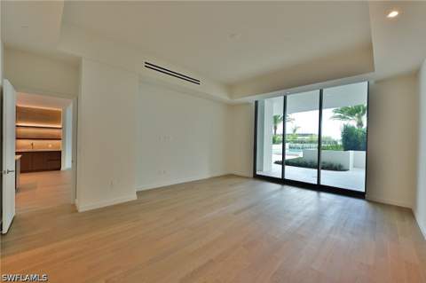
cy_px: 142
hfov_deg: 104.3
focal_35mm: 14
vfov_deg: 81.1
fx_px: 165
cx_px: 213
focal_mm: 14
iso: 400
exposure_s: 1/25
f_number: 7.1
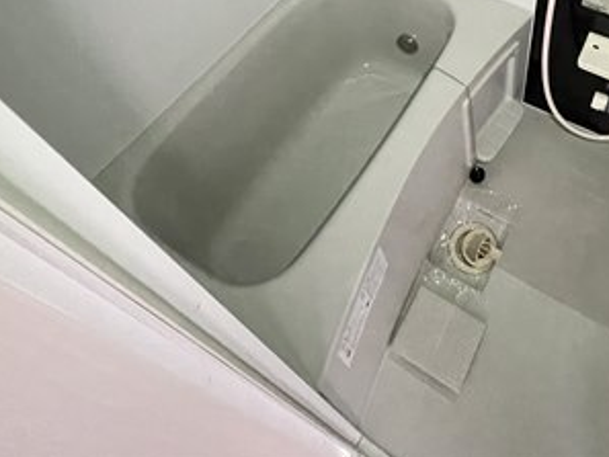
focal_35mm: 28
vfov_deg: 41.6
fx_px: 493
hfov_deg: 60.7
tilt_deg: -44.1
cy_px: -23
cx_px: 441
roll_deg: +3.5
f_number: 1.8
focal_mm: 1.57
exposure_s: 1/45
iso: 1000
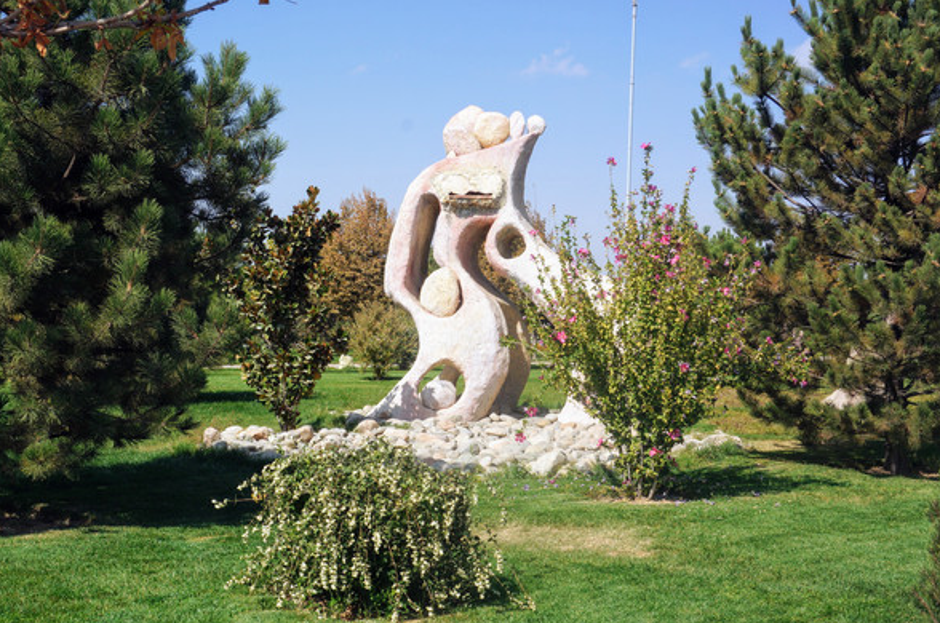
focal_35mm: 49
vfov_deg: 27.4
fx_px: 1277
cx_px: 443
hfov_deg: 40.4
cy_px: 338
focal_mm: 30
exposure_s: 1/160
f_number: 13
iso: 100
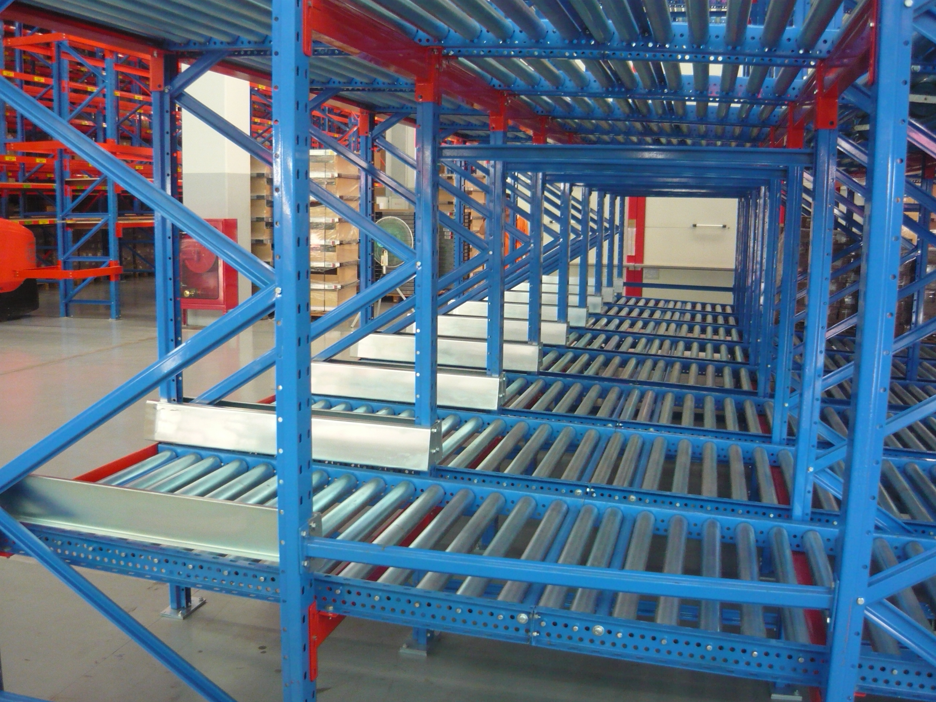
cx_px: 468
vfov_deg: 42.9
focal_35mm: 33
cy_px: 351
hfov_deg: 55.4
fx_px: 892
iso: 320
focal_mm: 5.5
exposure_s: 1/30
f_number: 2.8
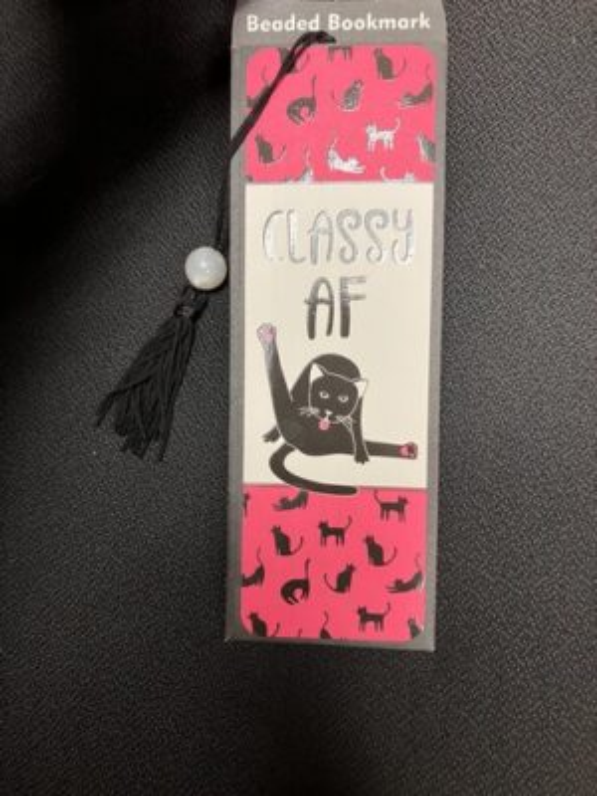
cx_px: 298
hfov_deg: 49.7
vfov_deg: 63.4
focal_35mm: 28
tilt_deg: -80.0
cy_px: 398
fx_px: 644
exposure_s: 1/60
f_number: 1.8
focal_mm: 3.99
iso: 200
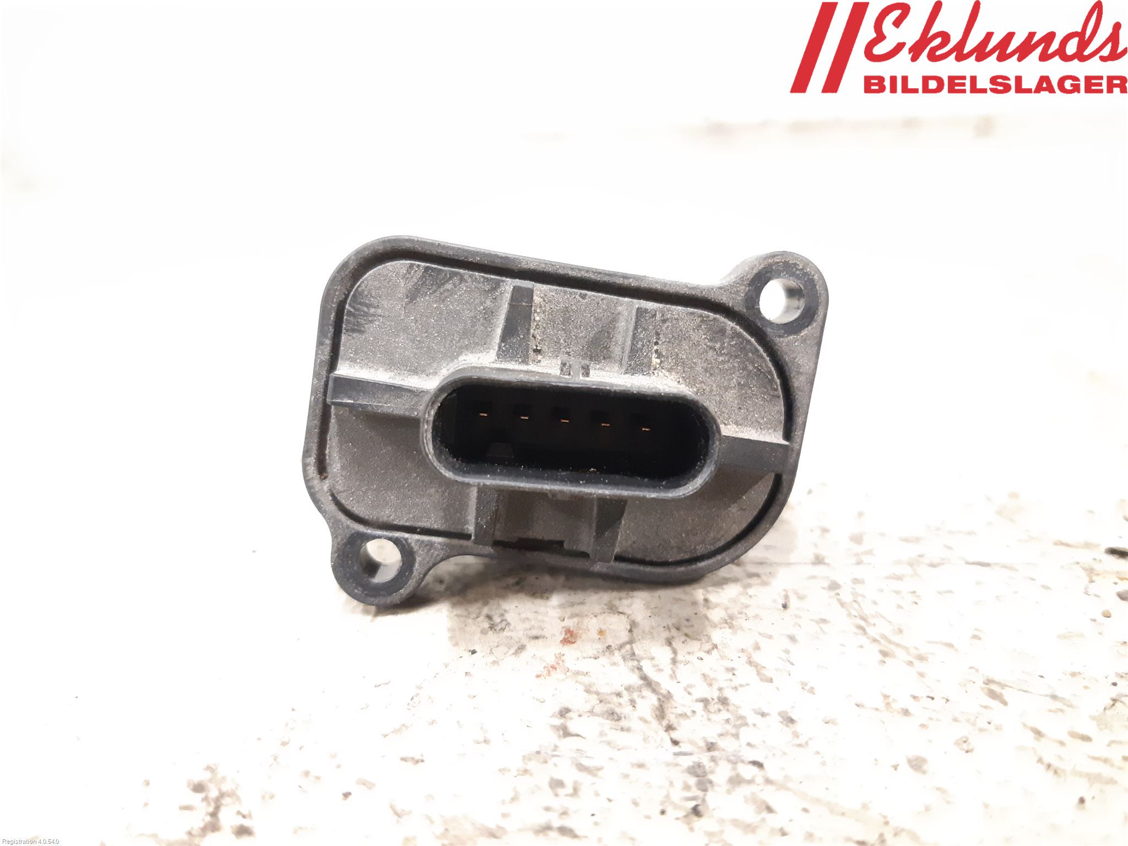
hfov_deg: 67.3
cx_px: 564
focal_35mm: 26
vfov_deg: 53.1
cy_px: 423
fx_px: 847
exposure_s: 1/25
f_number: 1.7
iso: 500
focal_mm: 3.93
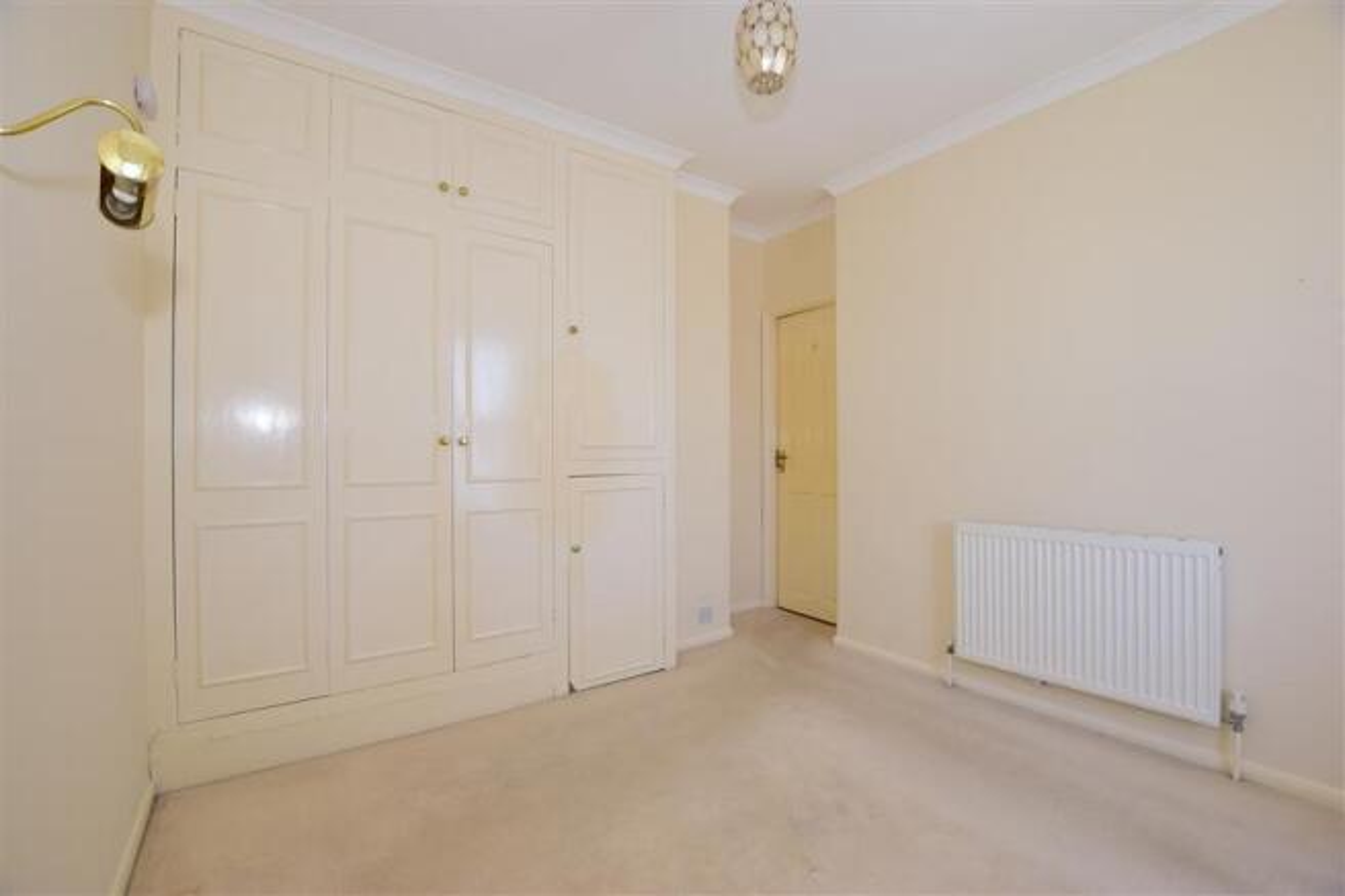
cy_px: 448
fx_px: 560
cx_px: 672
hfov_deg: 100.4
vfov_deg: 77.3
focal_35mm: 15
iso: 400
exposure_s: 1/60
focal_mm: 10
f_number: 5.6
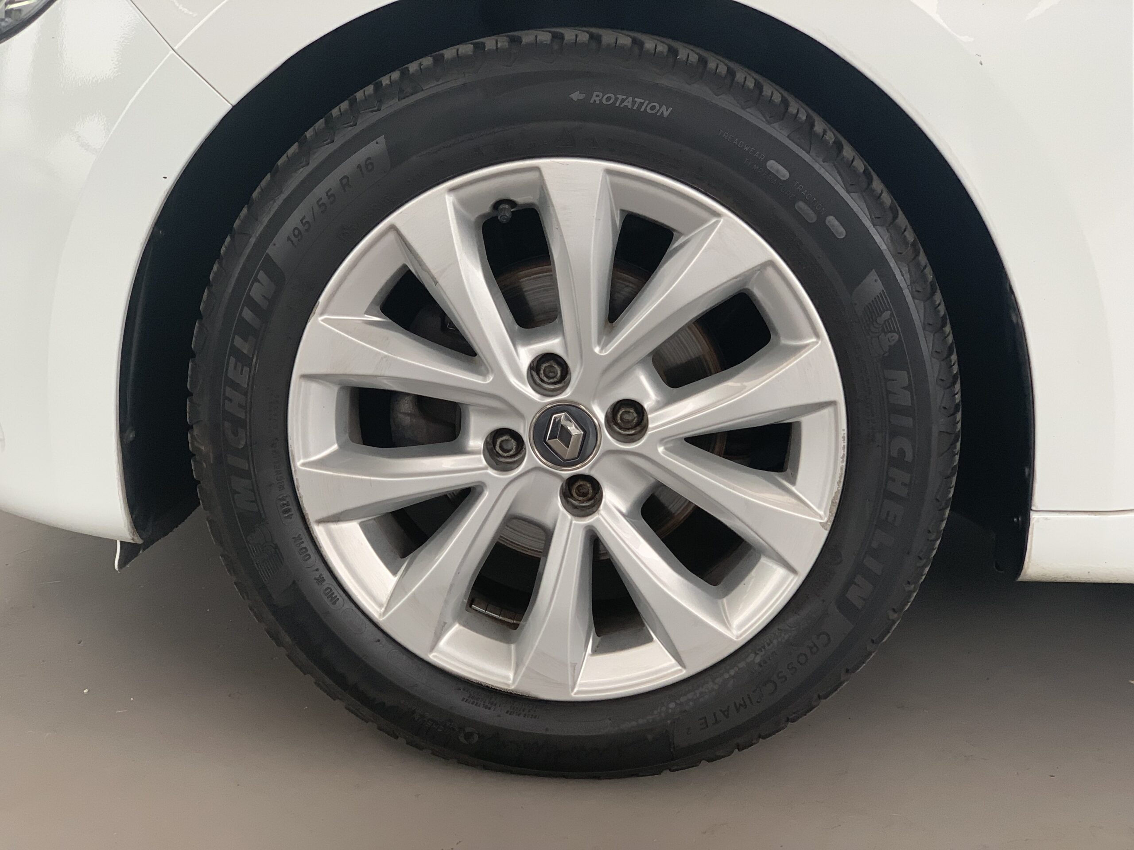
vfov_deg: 28.0
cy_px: 425
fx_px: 1703
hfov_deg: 36.8
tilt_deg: -15.3
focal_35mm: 52
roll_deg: -0.3
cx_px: 567
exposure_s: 1/122
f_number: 2.4
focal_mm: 6
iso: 100
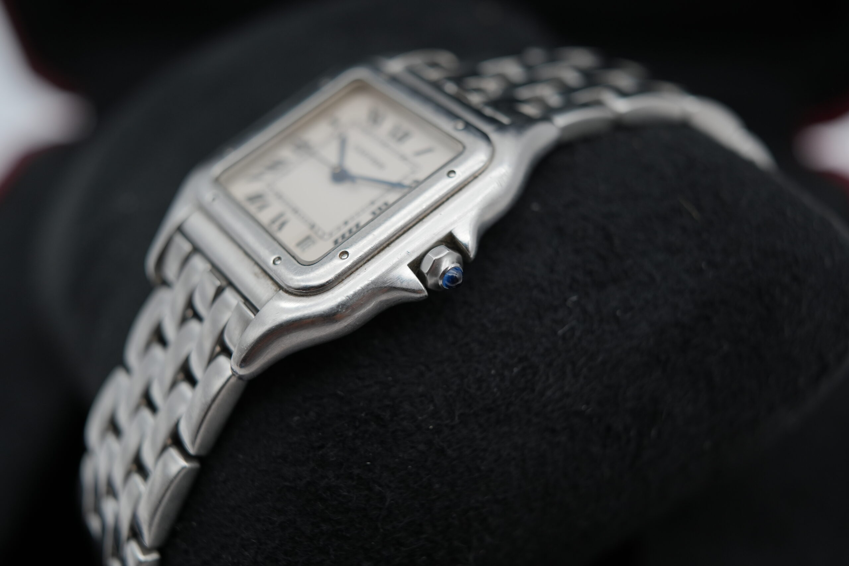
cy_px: 283
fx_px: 825
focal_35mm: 35
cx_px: 424
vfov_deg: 37.9
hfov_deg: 54.4
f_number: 5
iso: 400
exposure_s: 1/250
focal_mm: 35
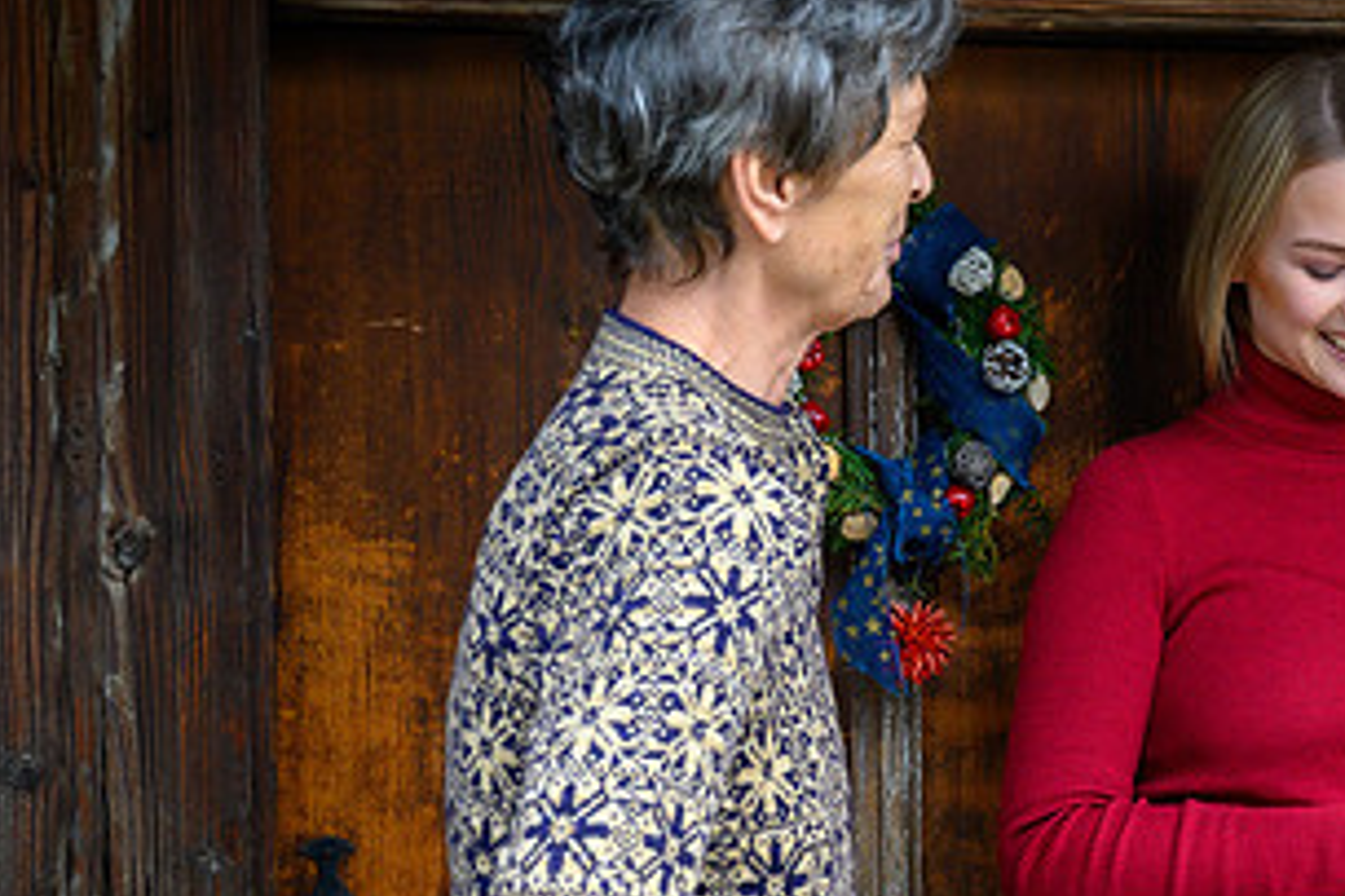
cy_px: 561
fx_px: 3697
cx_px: 1274
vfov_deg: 13.8
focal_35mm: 99
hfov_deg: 20.1
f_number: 5.6
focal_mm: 52
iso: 640
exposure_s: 1/100
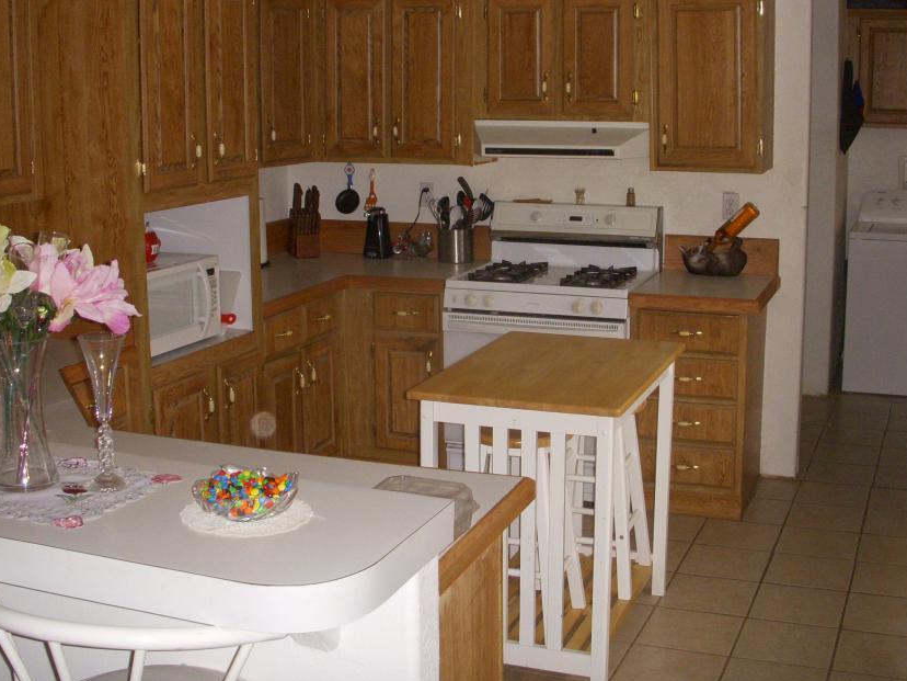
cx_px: 485
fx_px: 1231
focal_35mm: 47
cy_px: 281
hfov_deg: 40.4
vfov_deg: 30.8
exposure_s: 1/100
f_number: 3.3
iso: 320
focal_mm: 6.3
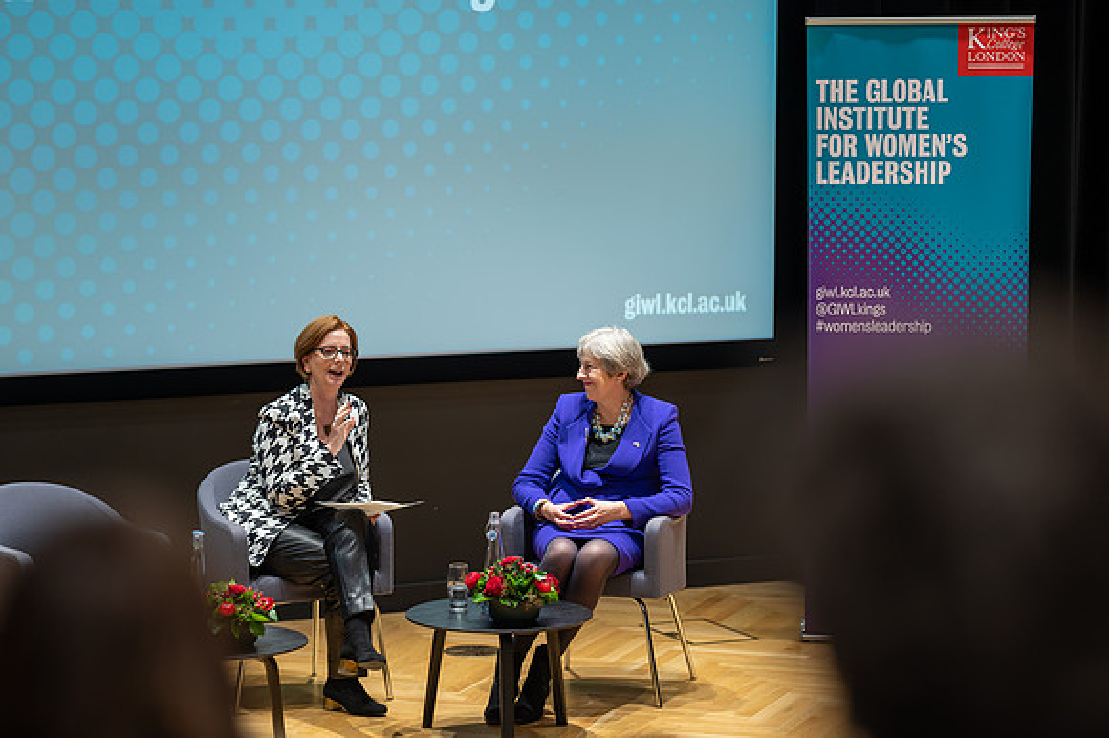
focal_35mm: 135
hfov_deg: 15.2
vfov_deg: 10.1
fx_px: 4156
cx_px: 554
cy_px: 369
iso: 160
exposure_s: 1/250
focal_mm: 135
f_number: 1.8
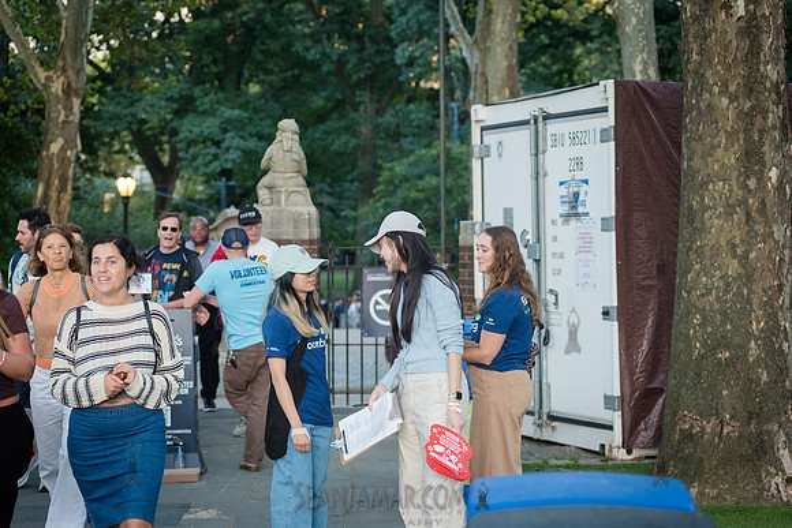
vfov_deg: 16.6
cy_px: 264
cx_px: 396
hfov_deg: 24.7
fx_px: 1808
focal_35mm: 82
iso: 2500
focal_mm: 80
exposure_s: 1/320
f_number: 4
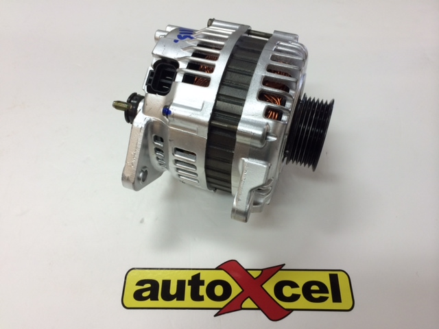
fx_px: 380
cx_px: 220
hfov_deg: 60.0
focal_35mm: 30
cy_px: 164
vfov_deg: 46.8
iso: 40
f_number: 2.2
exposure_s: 1/33
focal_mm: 4.12
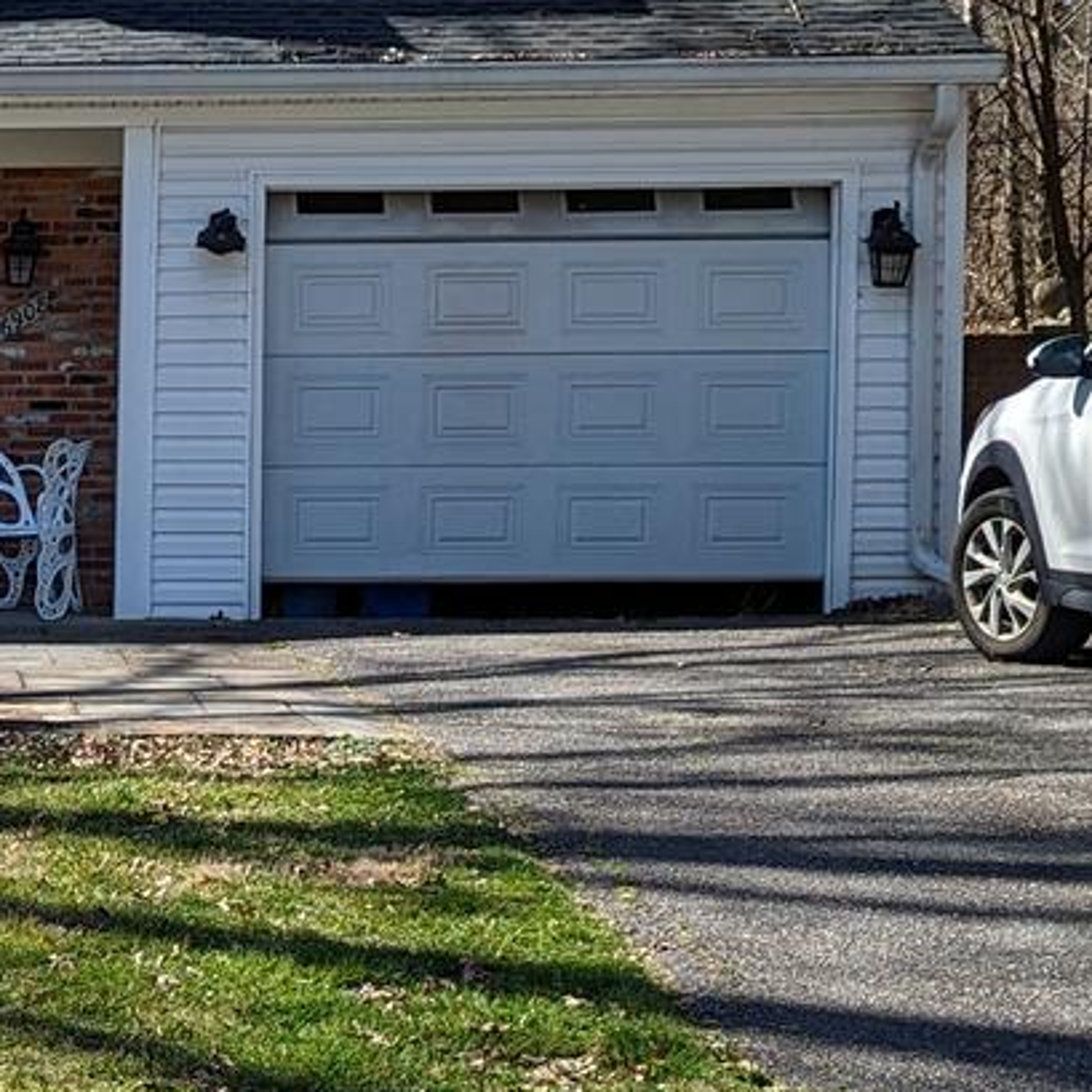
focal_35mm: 106
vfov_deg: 16.4
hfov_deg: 15.7
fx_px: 3783
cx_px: -272
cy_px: 777
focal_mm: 6.81
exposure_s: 1/1664
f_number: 1.85
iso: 46
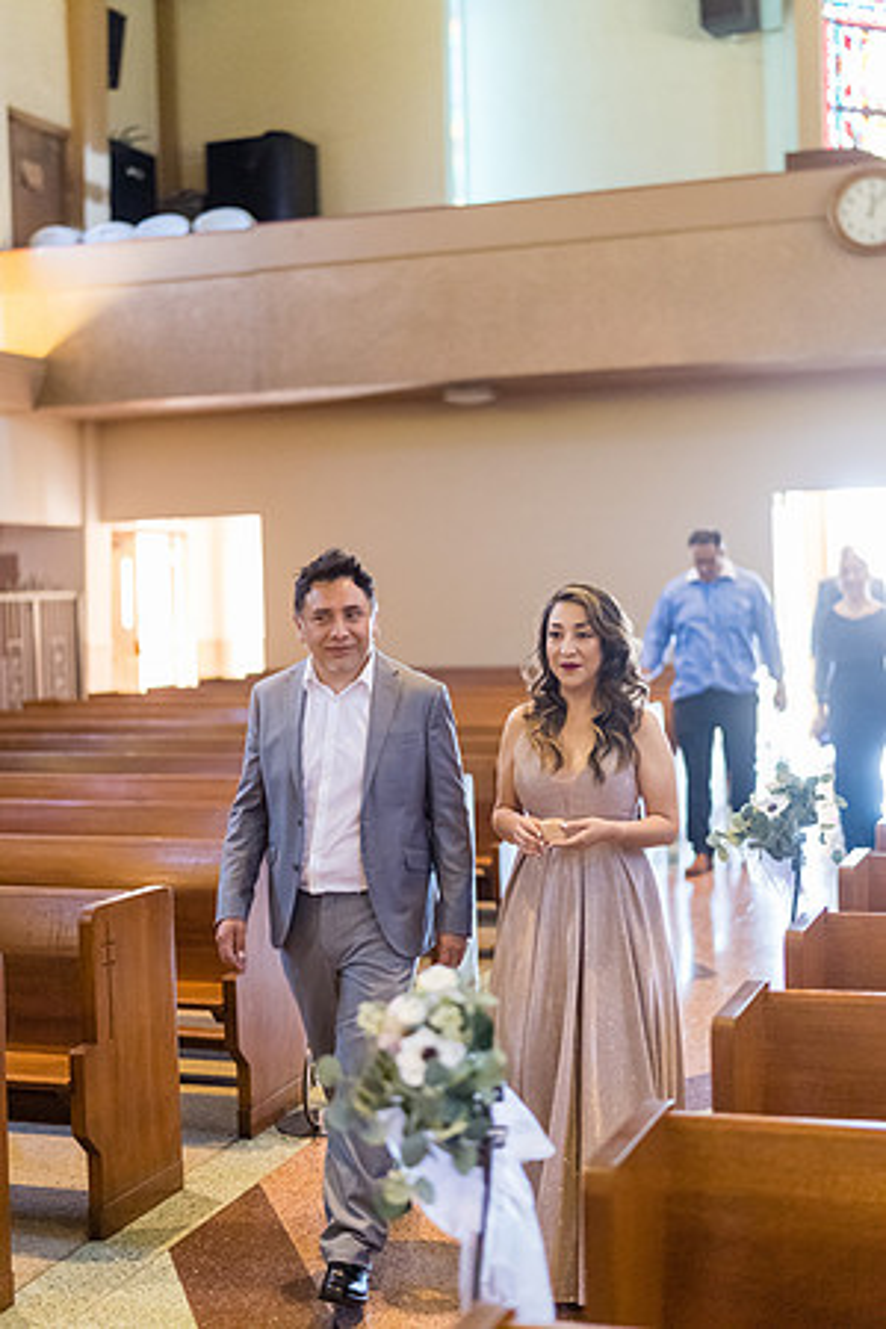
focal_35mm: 50
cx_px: 443
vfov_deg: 39.6
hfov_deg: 27.0
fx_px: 1846
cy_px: 664
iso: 4000
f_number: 1.4
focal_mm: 50
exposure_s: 1/400
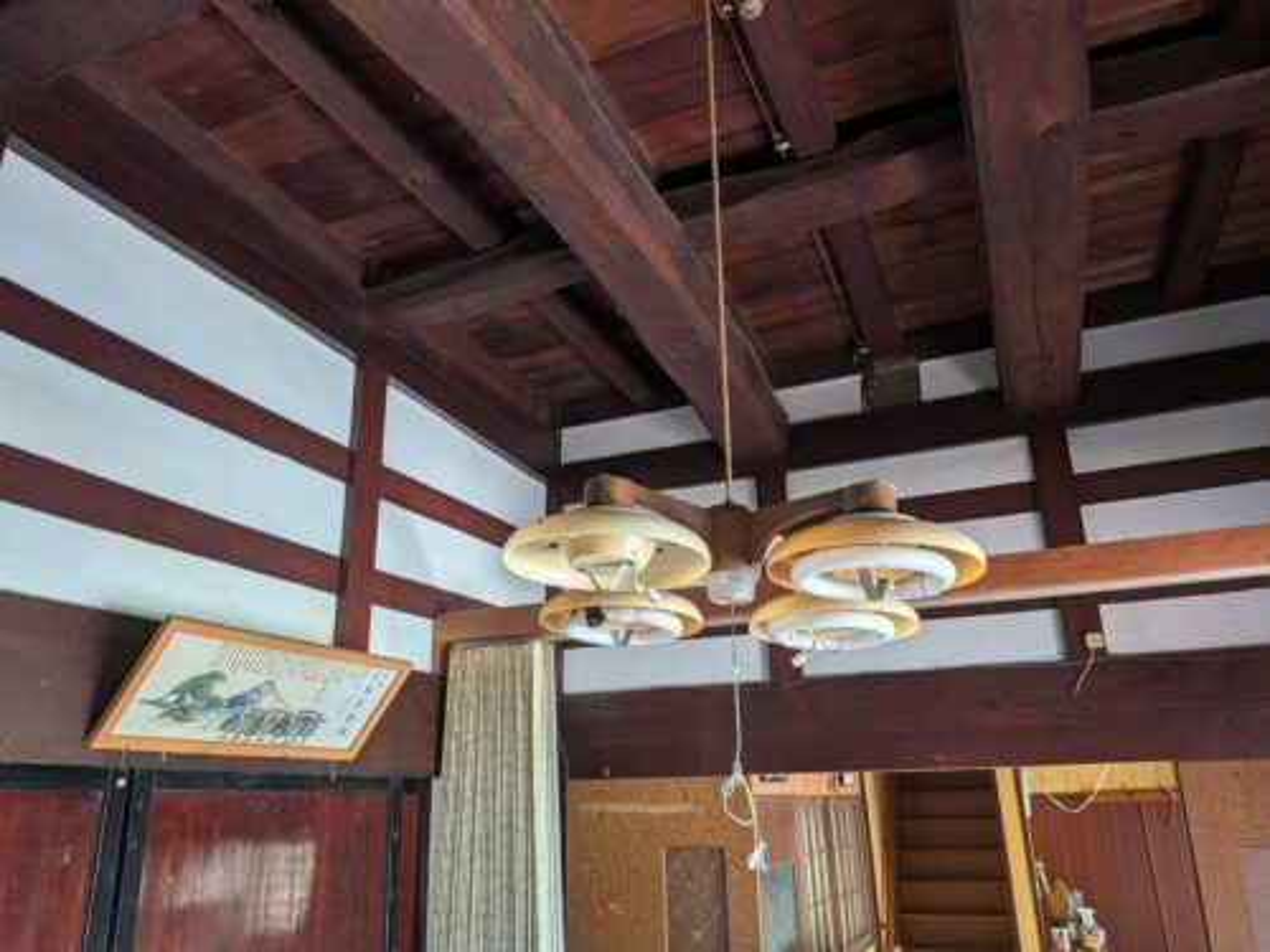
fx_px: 881
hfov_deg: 71.6
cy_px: 476
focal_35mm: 24
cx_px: 635
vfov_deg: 56.8
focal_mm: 4.53
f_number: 1.7
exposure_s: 1/60
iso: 29
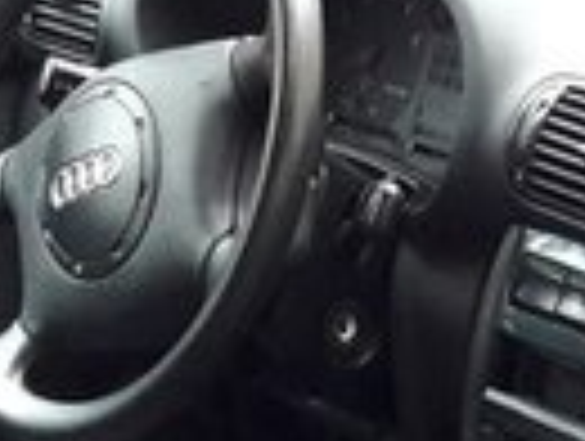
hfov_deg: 13.8
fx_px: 2404
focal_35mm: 142
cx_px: 441
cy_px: 835
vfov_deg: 9.8
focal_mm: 3.7
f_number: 1.9
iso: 200
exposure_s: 1/33
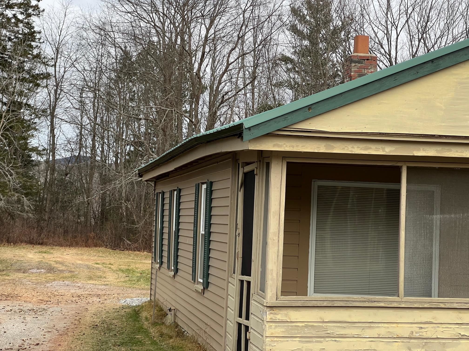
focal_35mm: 77
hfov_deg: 25.3
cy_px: 176
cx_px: 234
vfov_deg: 19.1
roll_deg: -2.1
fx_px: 1043
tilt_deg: +2.2
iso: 80
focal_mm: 9
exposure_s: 1/122
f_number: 2.8
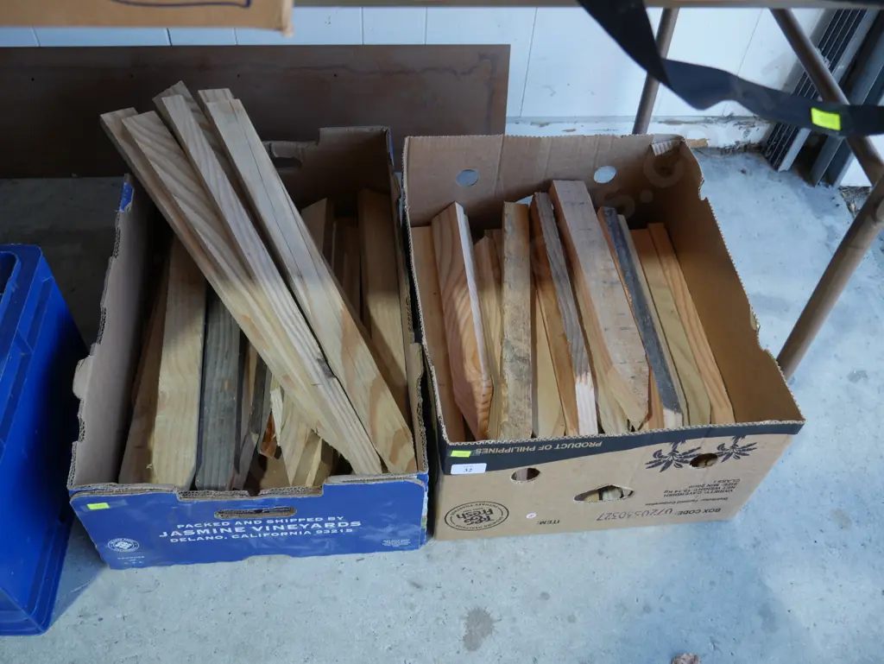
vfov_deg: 41.8
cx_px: 442
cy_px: 332
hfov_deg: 53.9
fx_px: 869
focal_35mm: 34
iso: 200
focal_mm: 17
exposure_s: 1/60
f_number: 4
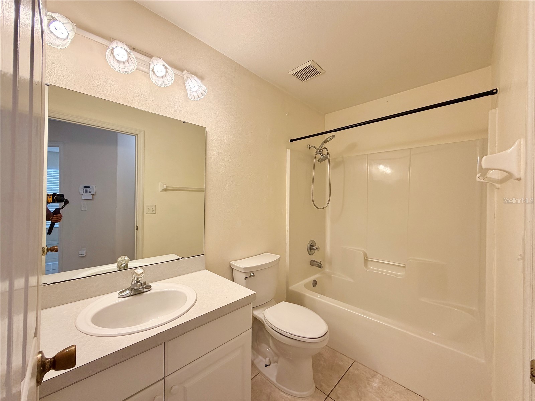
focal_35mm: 14
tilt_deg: -0.2
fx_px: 216
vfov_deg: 85.7
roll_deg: -1.1
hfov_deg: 102.1
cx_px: 268
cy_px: 200
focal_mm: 2.22
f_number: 2.2
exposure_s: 1/120
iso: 125
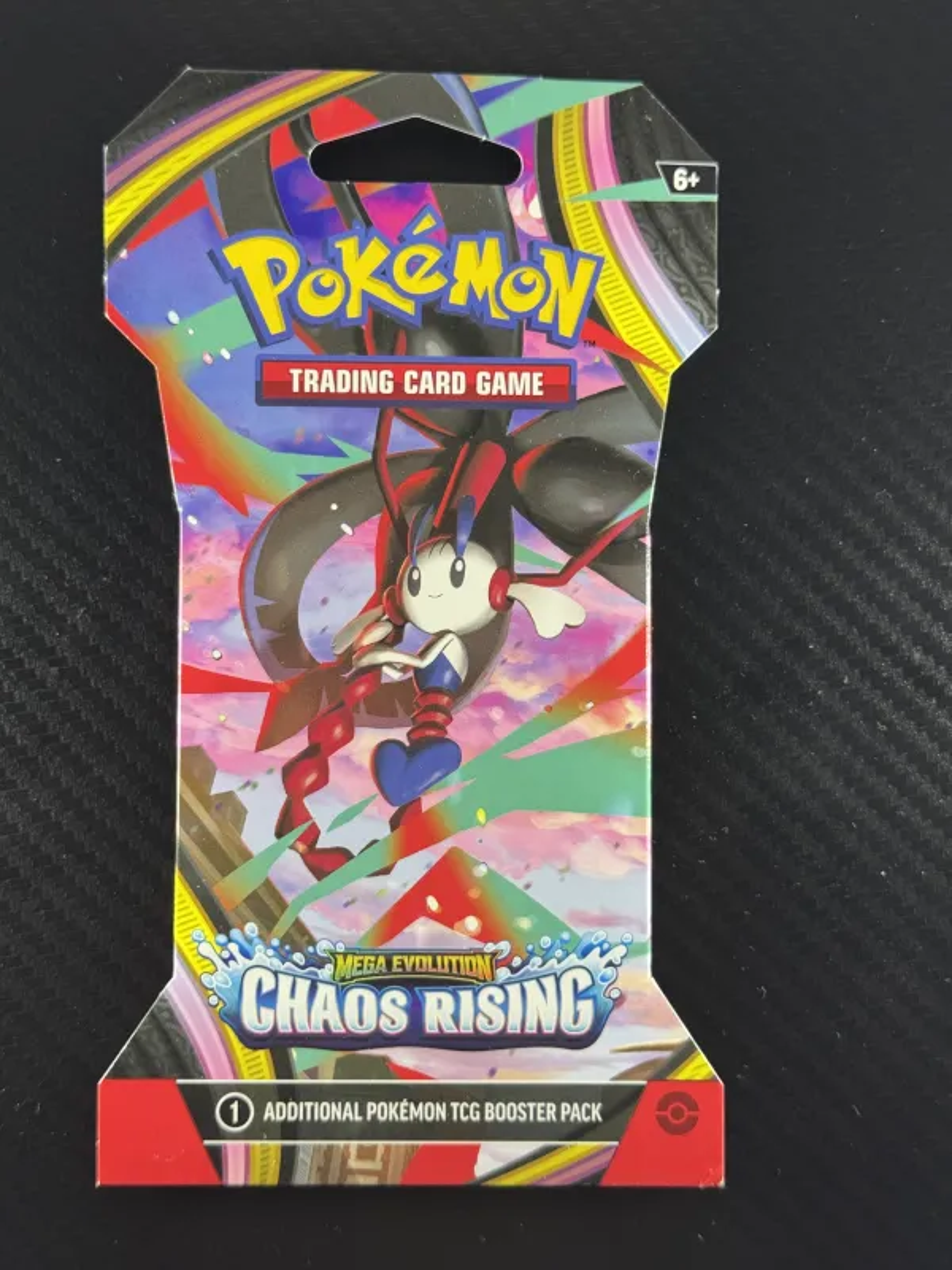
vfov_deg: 39.7
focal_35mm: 48
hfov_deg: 30.3
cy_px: 635
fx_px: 1760
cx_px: 476
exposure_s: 1/60
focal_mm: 6.76
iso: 100
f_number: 1.78
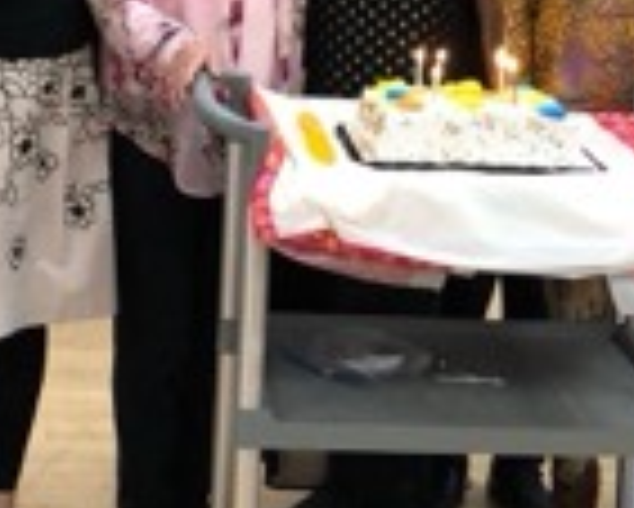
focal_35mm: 93
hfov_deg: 20.5
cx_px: 193
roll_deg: -2.3
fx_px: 1746
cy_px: -211
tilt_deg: -3.0
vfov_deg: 15.5
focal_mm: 4
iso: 40
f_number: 1.8
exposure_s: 1/20
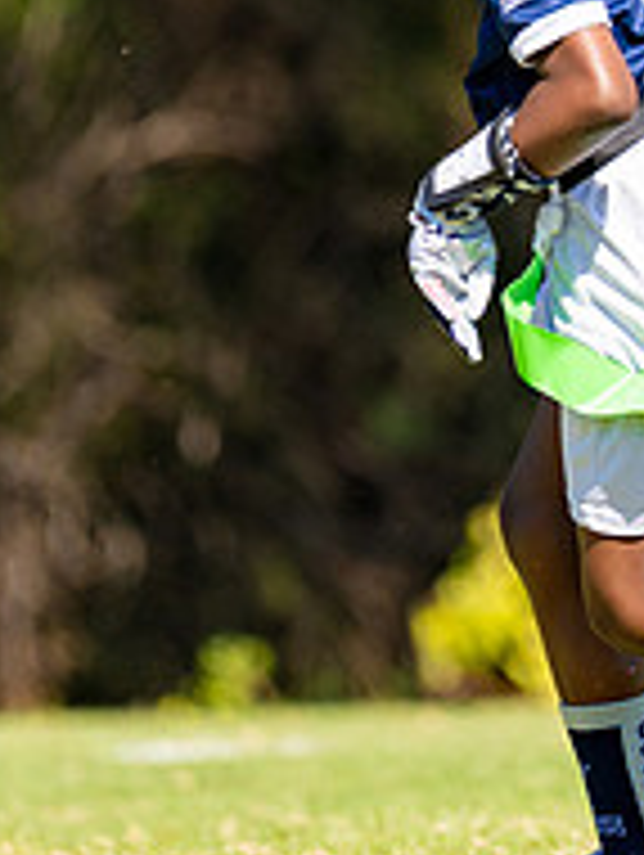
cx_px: 576
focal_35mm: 865
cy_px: 35
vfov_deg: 2.3
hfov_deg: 1.7
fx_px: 21409
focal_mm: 200
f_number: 2.8
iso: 160
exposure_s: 1/2500
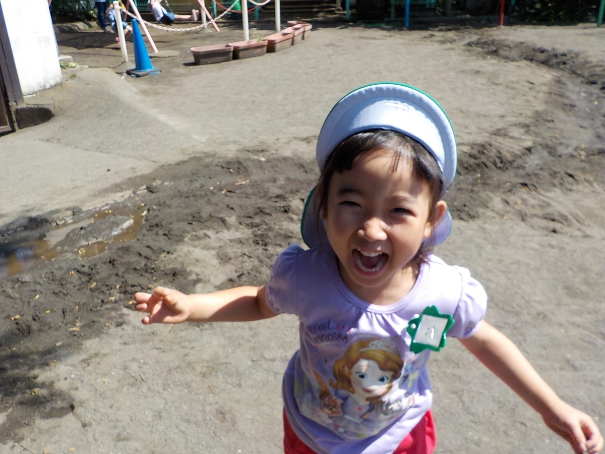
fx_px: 524
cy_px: 227
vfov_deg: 46.8
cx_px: 302
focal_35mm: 30
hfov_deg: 60.0
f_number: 3.3
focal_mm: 4.1
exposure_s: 1/640
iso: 125
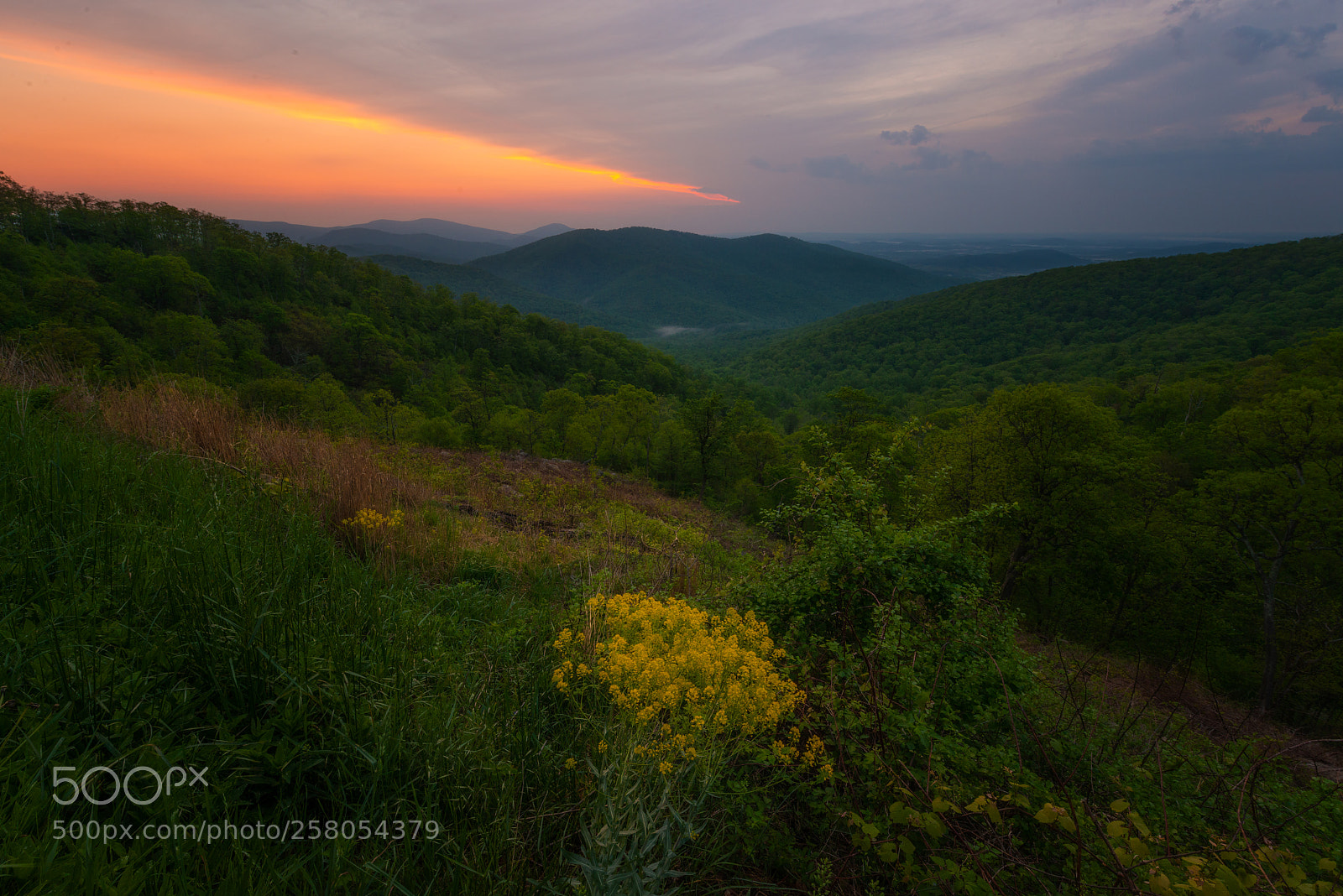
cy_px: 448
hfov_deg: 100.4
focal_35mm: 15
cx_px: 672
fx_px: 560
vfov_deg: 77.4
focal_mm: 15
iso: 400
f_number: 16
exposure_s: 1/4
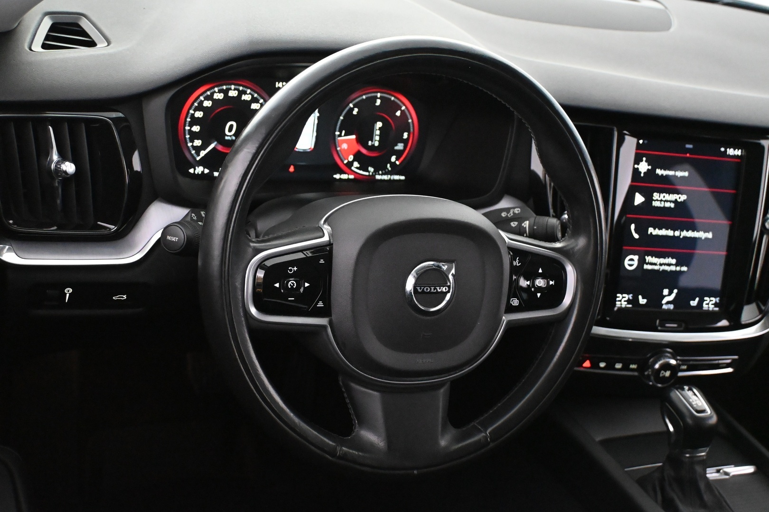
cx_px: 384
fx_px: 961
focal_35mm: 45
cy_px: 256
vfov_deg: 29.9
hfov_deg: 43.6
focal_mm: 30
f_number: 4.8
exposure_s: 1/60
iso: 9000
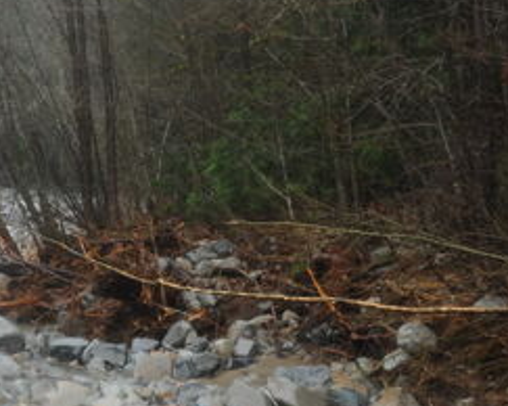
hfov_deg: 16.6
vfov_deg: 14.2
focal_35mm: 108
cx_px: -184
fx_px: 1622
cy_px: 207
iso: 320
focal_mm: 35
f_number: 5.6
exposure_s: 1/40
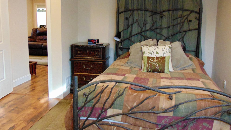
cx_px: 111
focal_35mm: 33
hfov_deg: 59.5
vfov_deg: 35.5
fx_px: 202
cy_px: 51
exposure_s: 1/25
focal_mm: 4.5
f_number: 3
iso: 400
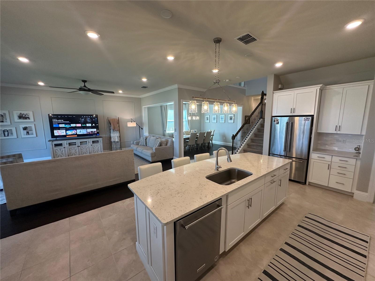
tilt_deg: -7.4
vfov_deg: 85.7
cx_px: 188
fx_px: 152
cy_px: 140
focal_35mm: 14
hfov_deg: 102.1
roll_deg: -0.1
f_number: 2.2
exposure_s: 1/120
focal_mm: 2.22
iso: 200
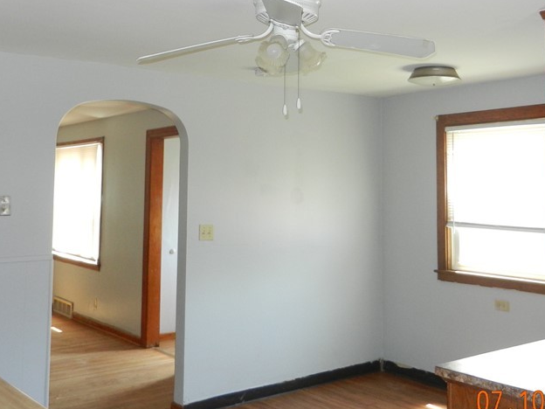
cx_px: 304
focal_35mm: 41
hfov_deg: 45.7
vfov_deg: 34.8
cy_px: 135
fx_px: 646
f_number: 3.5
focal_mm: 4.5
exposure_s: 1/30
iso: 280
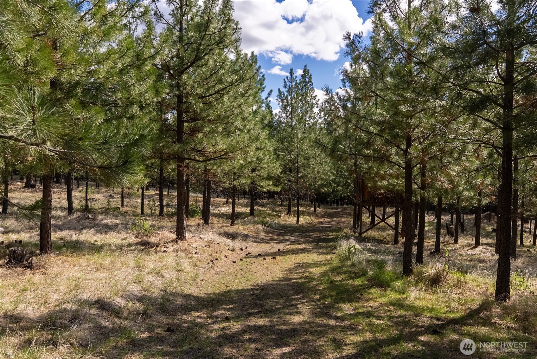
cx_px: 268
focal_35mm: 31
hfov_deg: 60.6
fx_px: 460
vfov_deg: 42.6
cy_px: 180
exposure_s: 1/8000
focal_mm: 30.8
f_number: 5.6
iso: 100
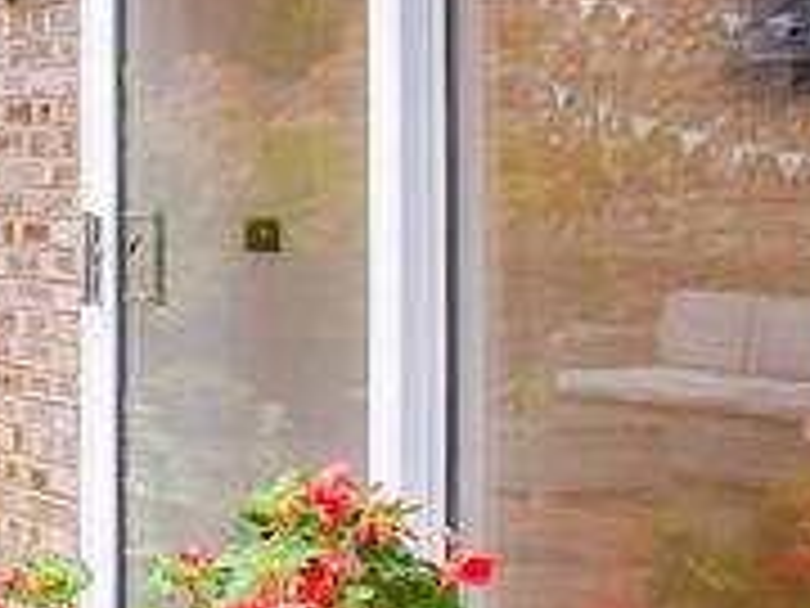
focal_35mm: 82
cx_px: -1292
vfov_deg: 18.0
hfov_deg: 13.7
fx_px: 1919
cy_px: 218
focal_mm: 10
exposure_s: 1/60
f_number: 8
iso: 320
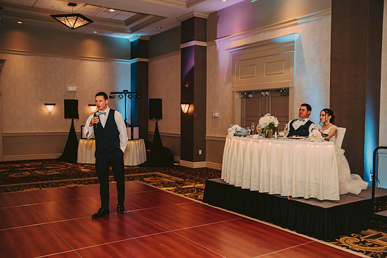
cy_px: 129
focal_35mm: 36
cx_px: 194
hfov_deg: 53.7
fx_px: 382
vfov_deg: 37.3
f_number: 2.8
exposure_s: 1/60
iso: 500
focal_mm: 34
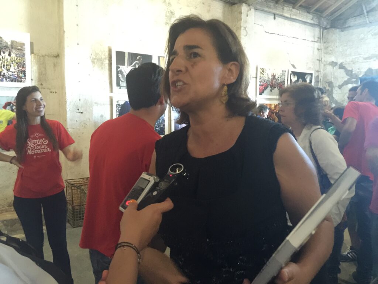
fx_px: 317
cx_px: 189
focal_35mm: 29
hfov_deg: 61.7
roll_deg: -0.8
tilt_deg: -5.0
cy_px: 142
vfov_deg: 48.2
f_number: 2.2
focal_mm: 4.15
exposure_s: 1/8
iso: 200
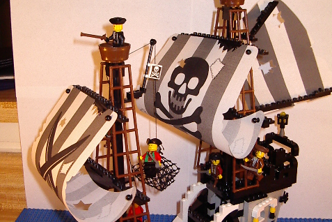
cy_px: 141
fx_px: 489
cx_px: 166
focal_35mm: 53
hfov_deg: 37.5
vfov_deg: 25.4
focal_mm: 5.8
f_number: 2.6
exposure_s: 1/60
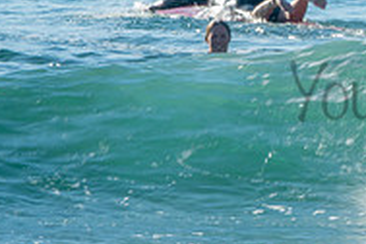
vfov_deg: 1.0
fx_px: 14486
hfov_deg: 1.4
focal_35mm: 1425
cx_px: 490
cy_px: 75
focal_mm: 310
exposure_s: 1/30
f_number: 25
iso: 100
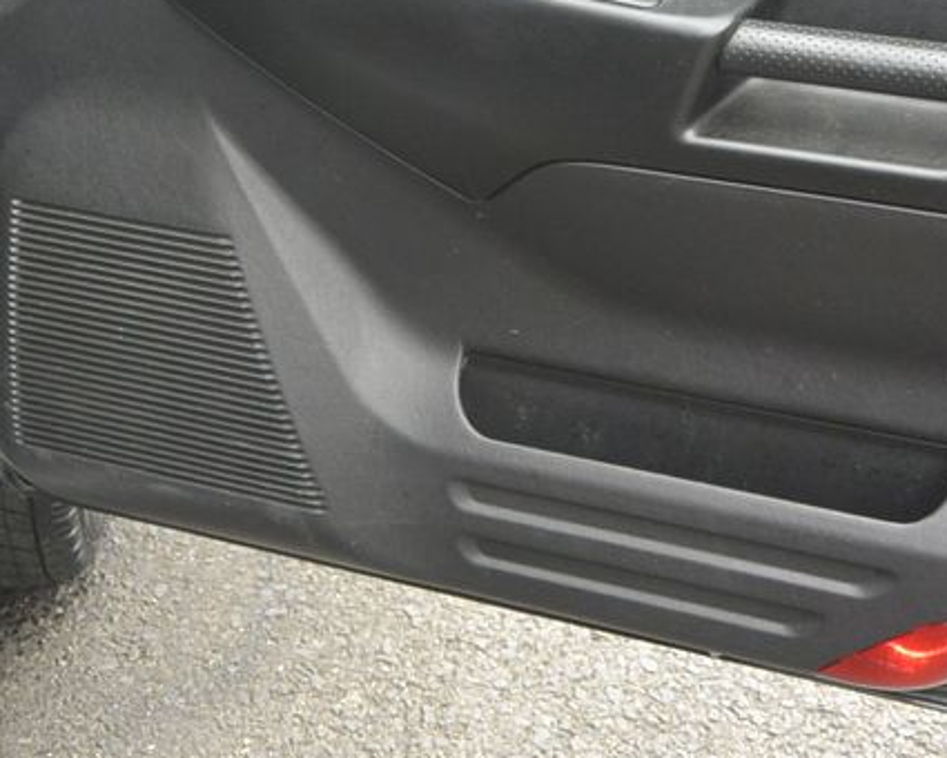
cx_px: 568
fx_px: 1710
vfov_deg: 24.7
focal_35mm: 61
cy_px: 179
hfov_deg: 30.9
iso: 200
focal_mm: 10
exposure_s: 1/160
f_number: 3.5
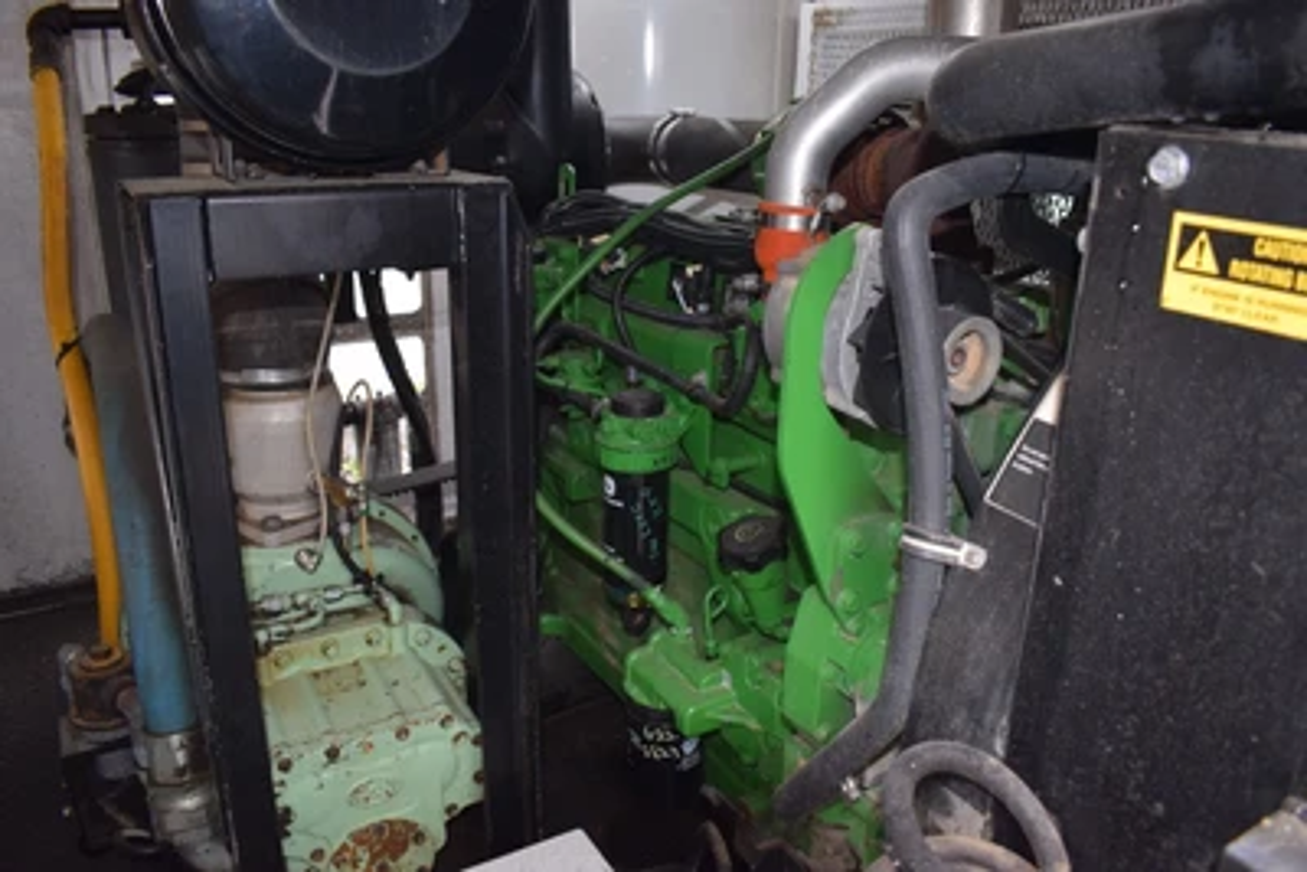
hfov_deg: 67.4
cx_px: 654
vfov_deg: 48.0
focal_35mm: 27
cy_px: 436
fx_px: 981
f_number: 5
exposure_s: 1/100
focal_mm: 18
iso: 800
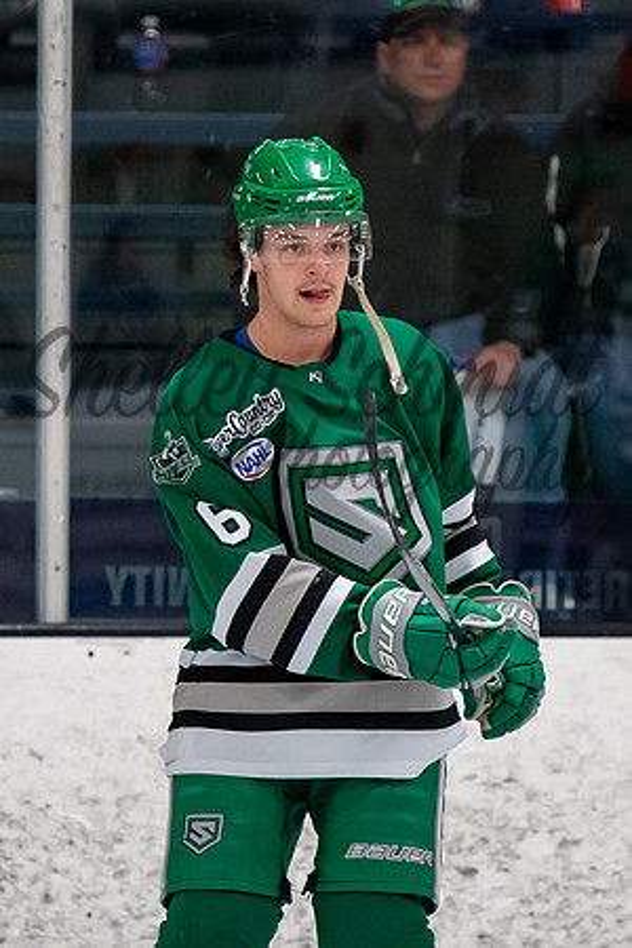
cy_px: 273
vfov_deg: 3.7
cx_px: 334
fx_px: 14682
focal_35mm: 558
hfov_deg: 2.5
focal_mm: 170
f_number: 2.8
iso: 1600
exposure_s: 1/800
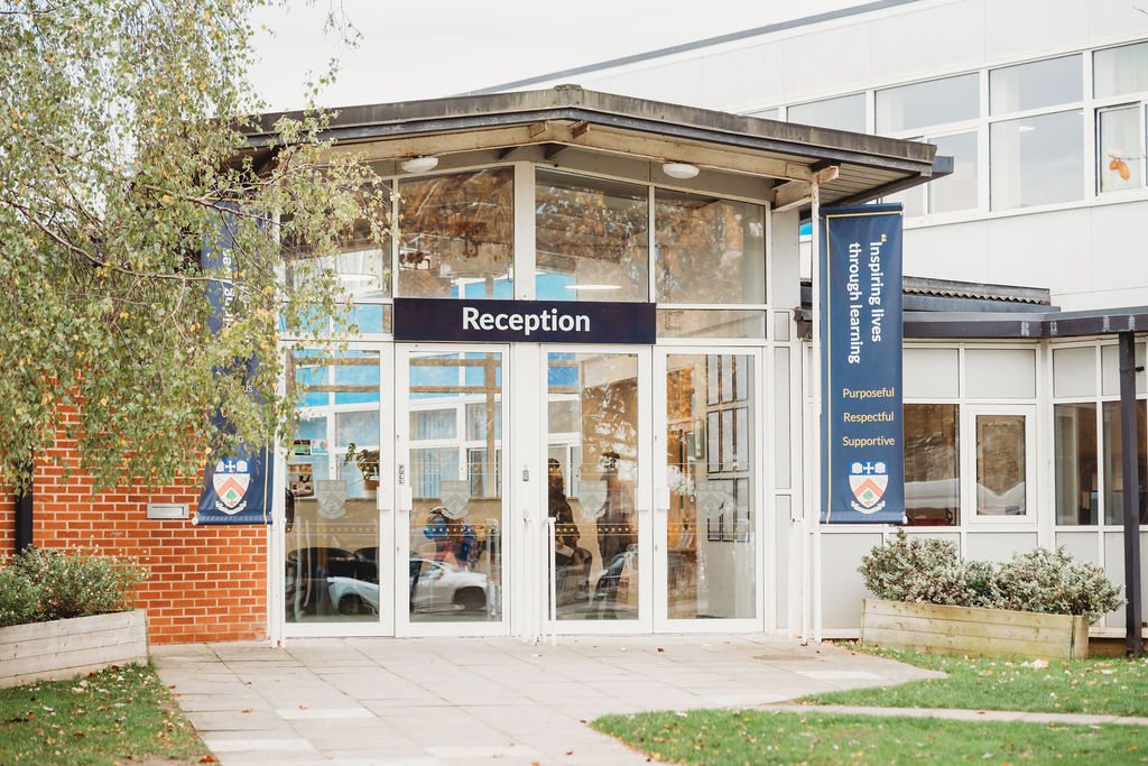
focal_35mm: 87
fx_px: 2781
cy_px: 383
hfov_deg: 23.3
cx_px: 582
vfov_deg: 15.7
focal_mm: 85
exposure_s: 1/640
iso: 1250
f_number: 2.5
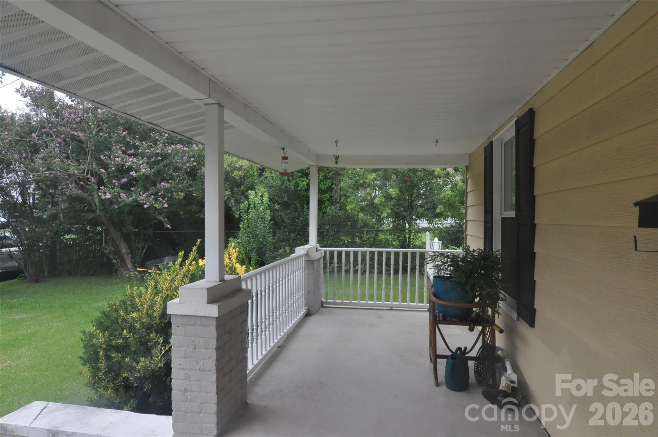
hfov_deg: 81.3
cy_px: 218
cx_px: 329
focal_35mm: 21
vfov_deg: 59.4
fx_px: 383
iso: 1250
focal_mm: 14
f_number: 6.3
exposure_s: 1/160
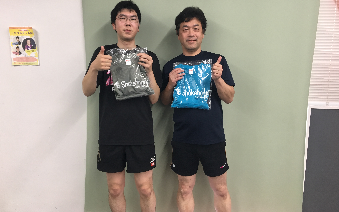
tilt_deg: -8.5
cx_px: 169
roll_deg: -0.7
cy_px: 92
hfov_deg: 61.2
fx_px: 286
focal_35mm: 31
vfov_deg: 40.5
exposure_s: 1/30
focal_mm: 4.15
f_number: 2.2
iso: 50
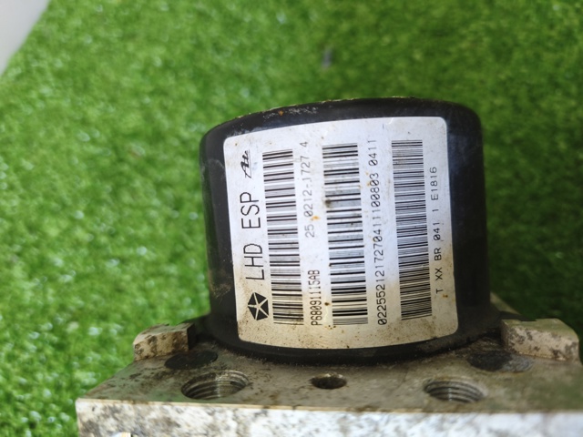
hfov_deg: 73.9
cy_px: 218
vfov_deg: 58.9
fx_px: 387
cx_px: 292
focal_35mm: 23
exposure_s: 1/130
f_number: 1.7
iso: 320
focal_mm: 5.35
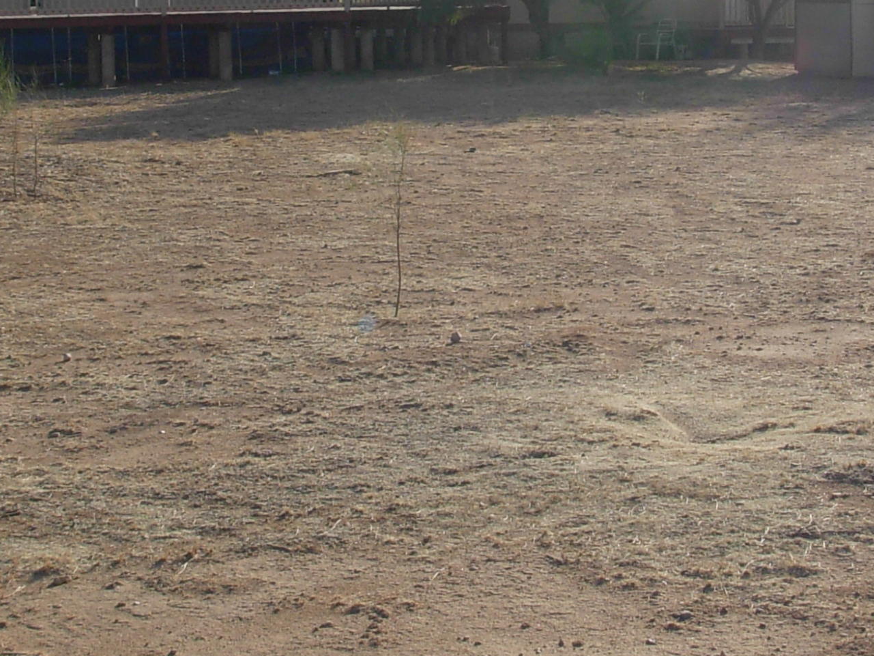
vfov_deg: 16.5
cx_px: 495
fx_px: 2247
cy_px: 118
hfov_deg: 22.0
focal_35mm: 89
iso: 79
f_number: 4.9
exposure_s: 1/542
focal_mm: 6.3
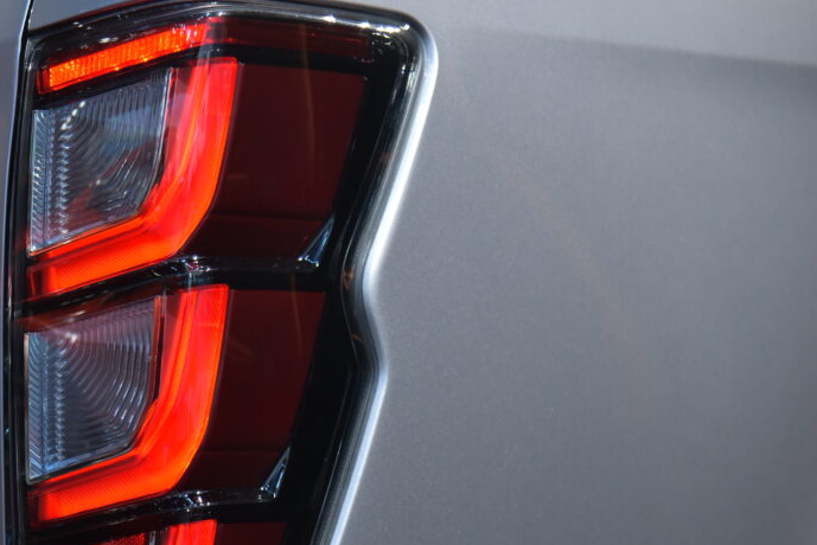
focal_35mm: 156
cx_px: 211
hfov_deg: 13.1
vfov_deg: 8.8
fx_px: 3542
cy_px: 367
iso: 1250
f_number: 4
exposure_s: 1/160
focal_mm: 105
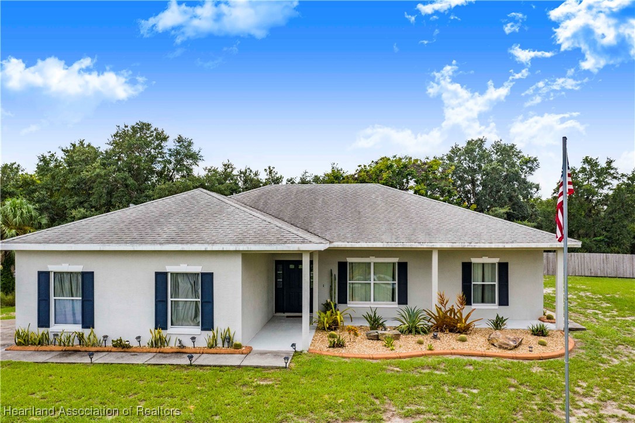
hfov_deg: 65.5
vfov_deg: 46.4
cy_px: 212
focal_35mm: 28
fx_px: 494
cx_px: 318
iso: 100
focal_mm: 10.26
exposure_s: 1/500
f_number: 6.3
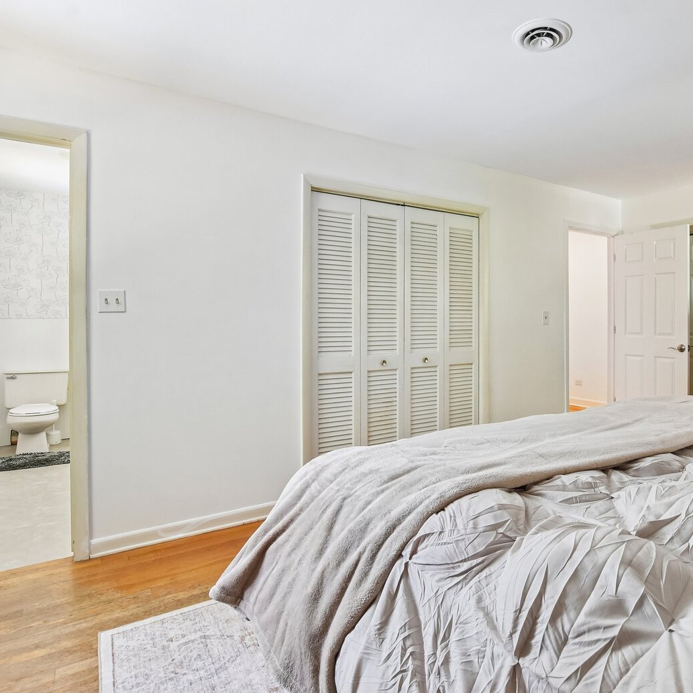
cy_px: 333
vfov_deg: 74.8
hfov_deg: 73.2
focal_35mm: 20
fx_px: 453
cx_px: 445
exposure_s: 1/20
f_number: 8
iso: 400
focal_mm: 10
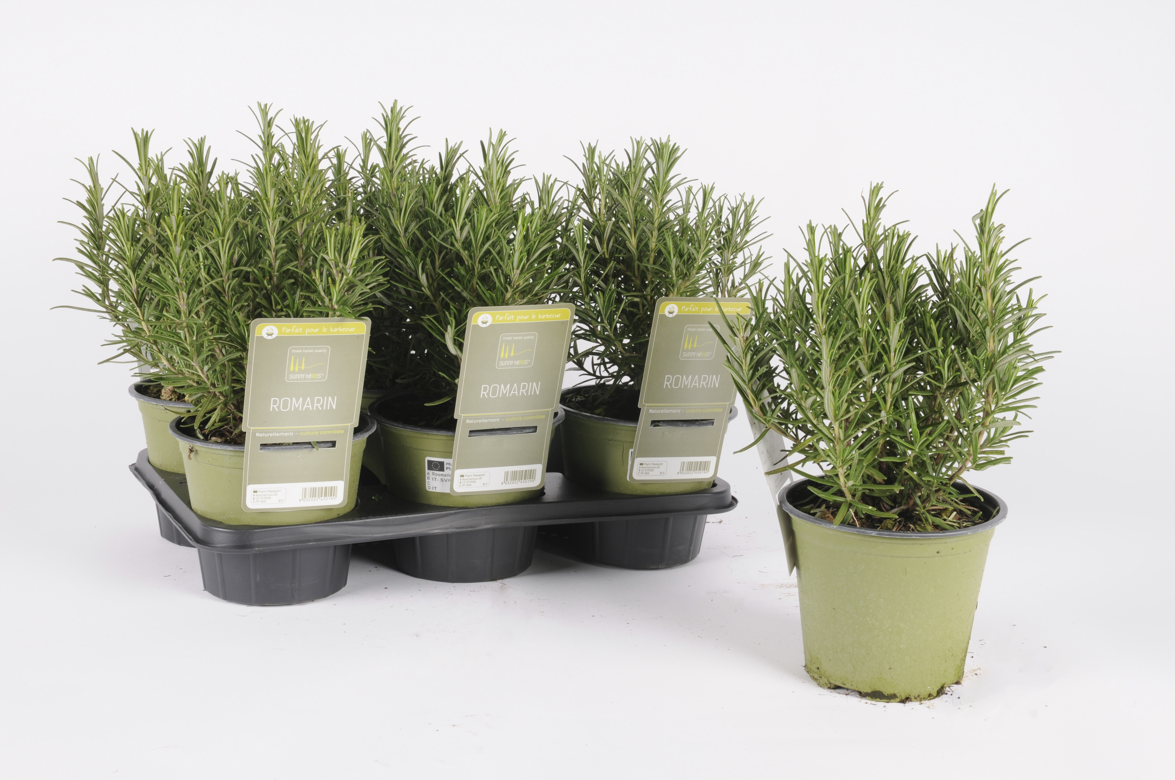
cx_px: 588
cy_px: 390
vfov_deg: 23.7
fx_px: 1858
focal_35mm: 57
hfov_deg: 35.1
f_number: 16
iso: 200
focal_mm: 38
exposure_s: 1/200
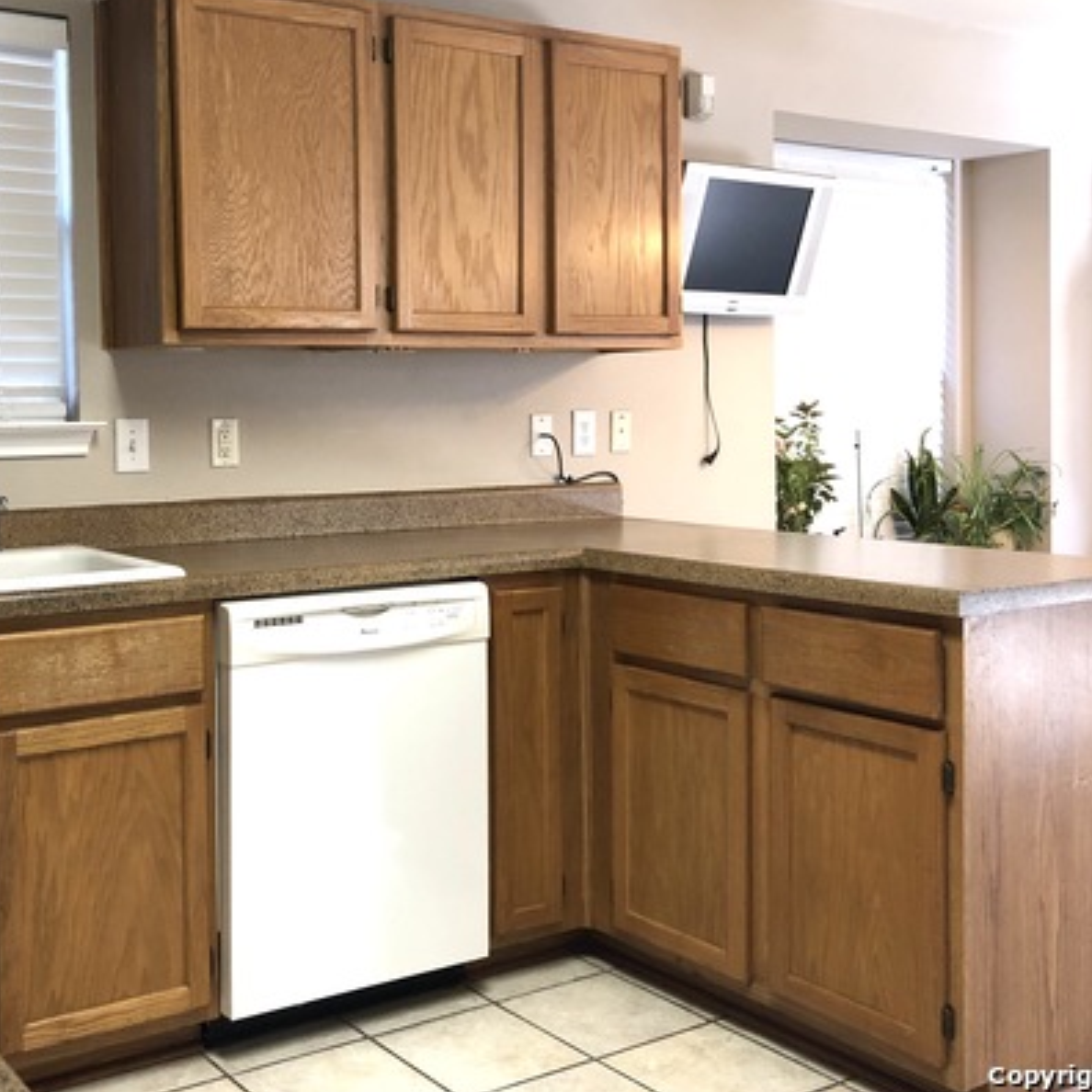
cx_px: 320
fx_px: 1428
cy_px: 461
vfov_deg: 41.7
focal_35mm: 40
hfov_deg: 41.0
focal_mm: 4
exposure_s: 1/30
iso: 40
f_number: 1.8
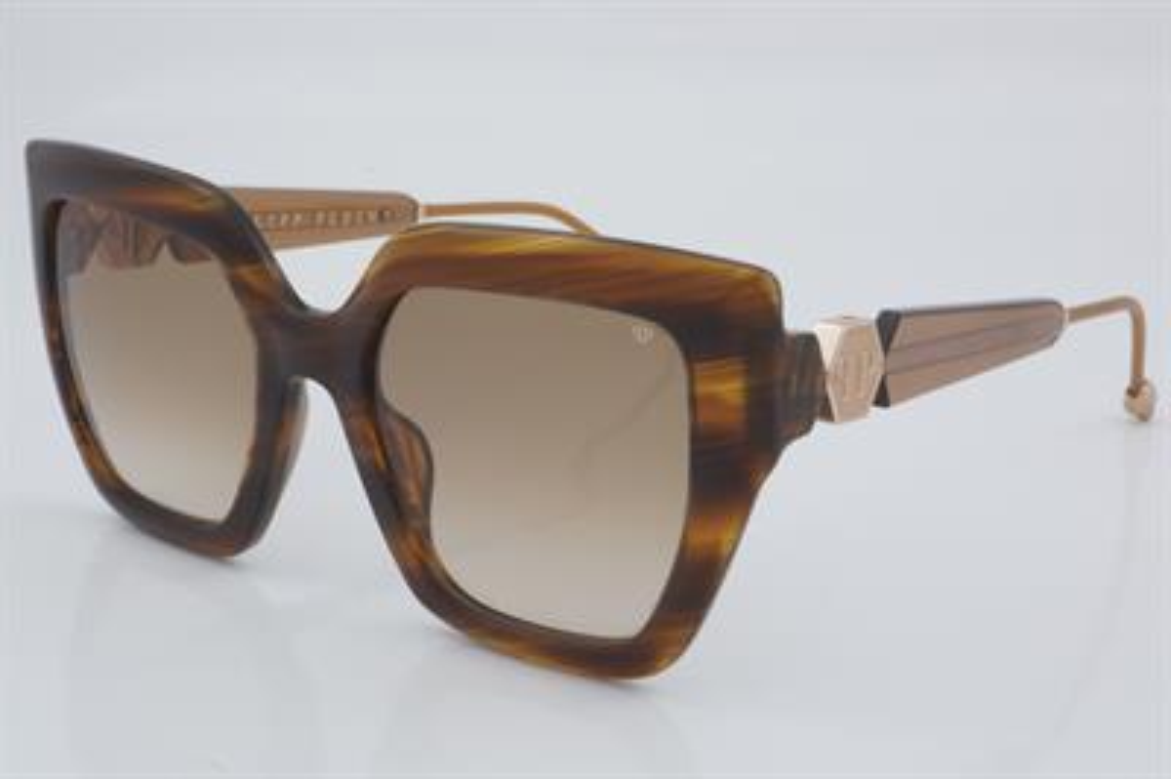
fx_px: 2438
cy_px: 390
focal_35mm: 75
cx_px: 586
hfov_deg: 27.0
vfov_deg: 18.2
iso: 100
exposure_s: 1/3
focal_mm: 50
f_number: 32
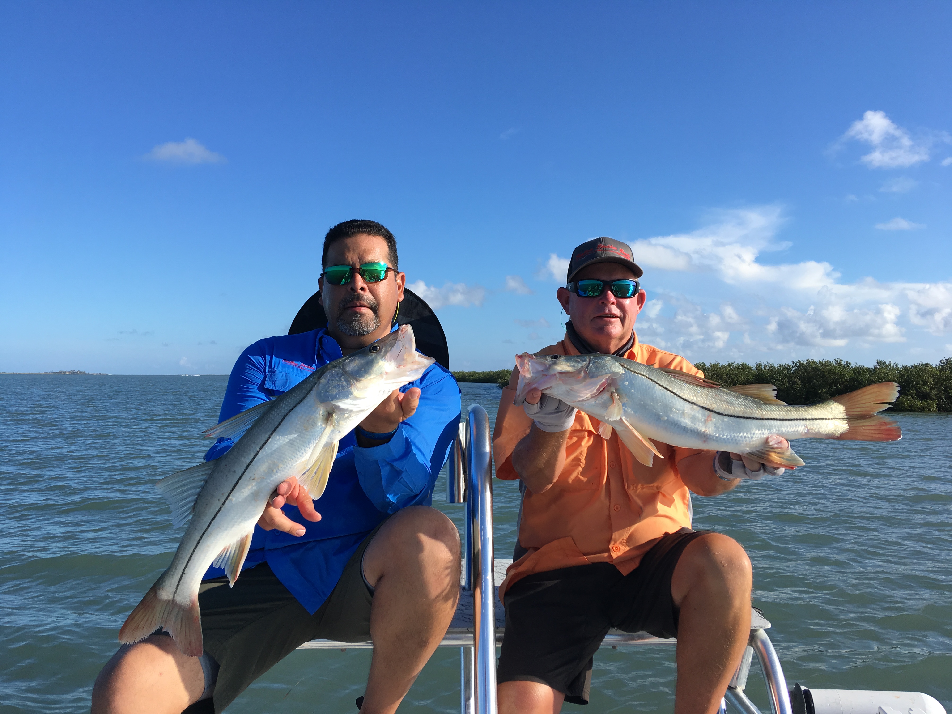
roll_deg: -1.6
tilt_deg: -1.5
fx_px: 798
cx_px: 476
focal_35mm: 29
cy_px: 357
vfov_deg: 48.2
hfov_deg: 61.7
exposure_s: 1/1425
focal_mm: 4.15
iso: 25
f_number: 2.2
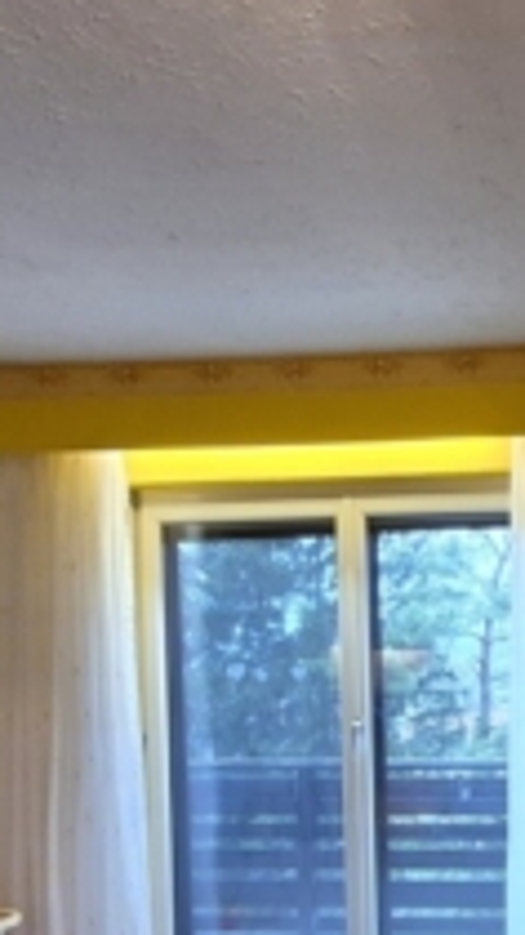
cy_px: 646
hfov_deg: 25.4
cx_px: 690
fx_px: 991
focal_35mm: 40
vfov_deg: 49.3
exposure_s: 1/50
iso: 500
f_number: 2.2
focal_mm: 1.74
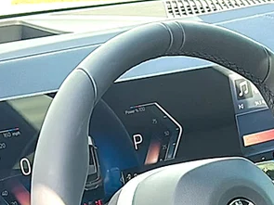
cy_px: 234
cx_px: 277
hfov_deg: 20.0
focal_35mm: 95
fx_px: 752
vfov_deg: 15.1
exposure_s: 1/416
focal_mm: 6.86
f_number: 1.78
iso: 125
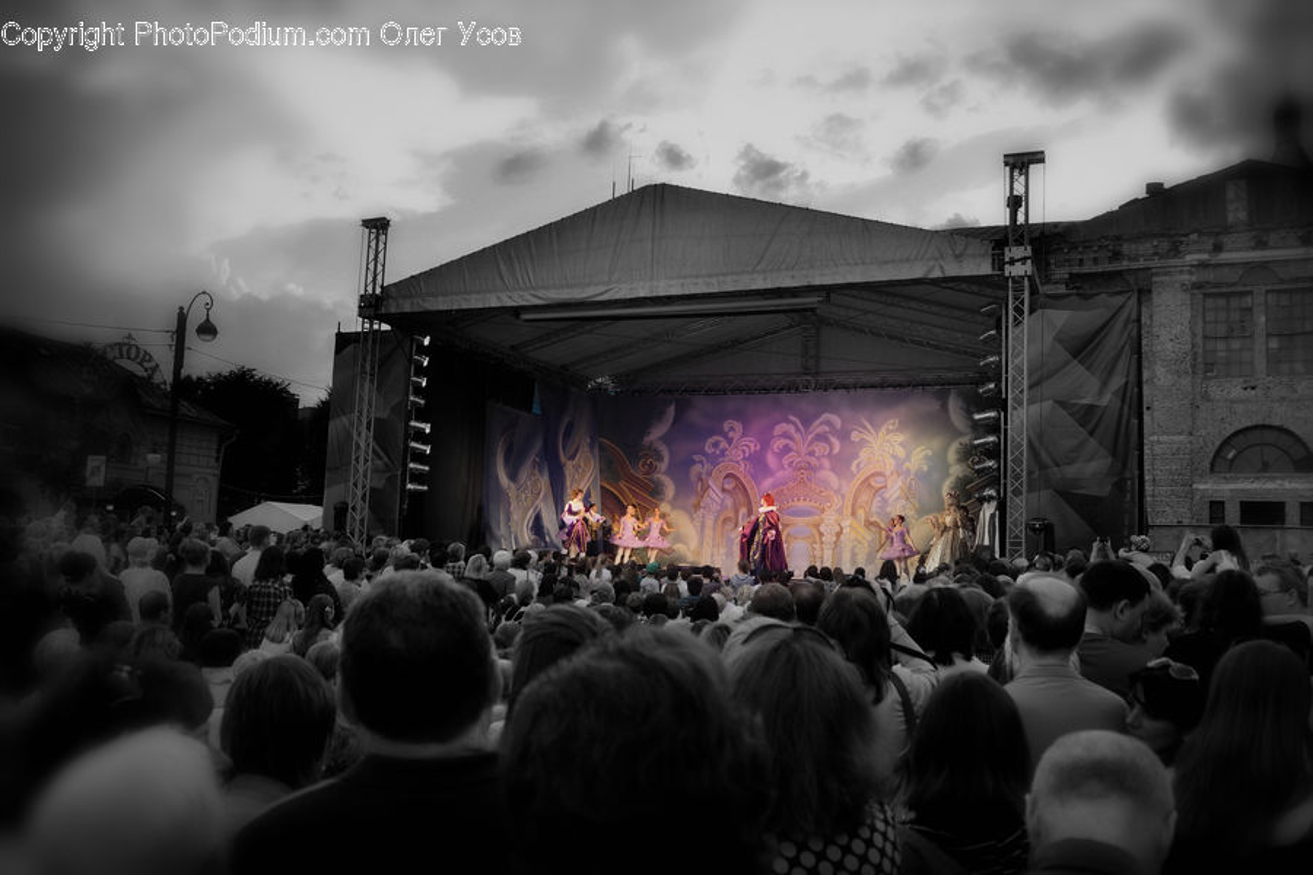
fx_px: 1094
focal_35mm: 30
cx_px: 656
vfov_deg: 43.6
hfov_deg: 61.9
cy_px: 438
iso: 100
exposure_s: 1/60
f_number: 4.5
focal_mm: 20
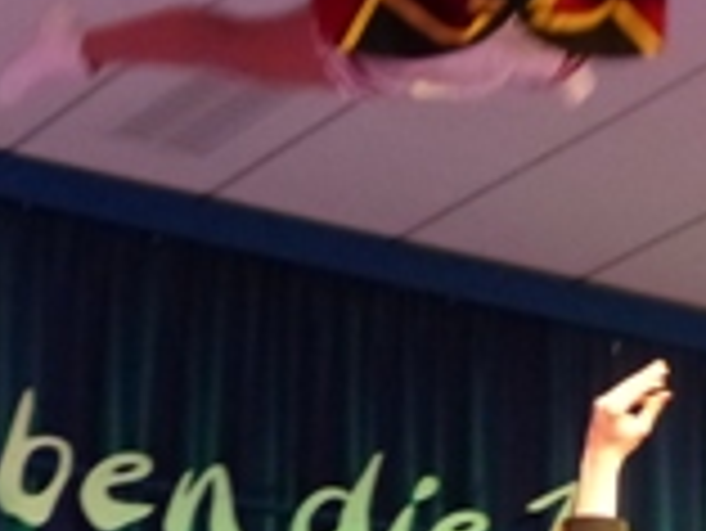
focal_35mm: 202
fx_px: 4123
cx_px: 445
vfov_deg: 7.2
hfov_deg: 9.8
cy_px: 788
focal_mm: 10.9
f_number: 2.8
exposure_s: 1/40
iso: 800
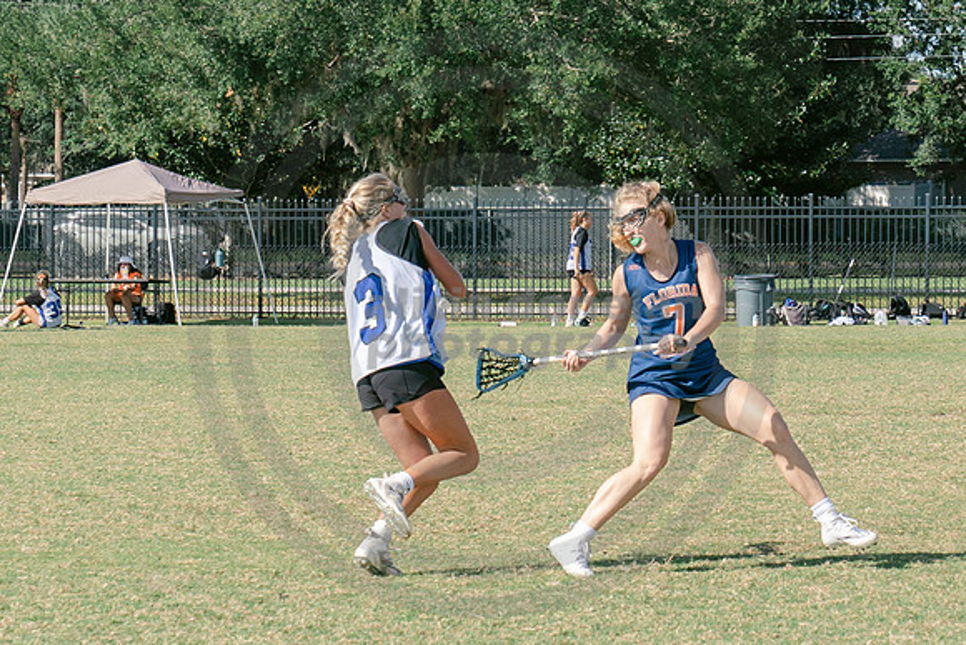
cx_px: 681
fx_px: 4809
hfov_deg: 11.5
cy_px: 342
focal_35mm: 179
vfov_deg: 7.7
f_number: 5.6
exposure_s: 1/1000
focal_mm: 70
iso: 250
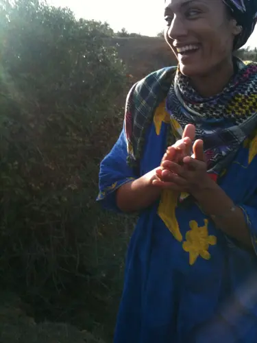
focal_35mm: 35
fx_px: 346
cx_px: 128
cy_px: 172
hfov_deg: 40.7
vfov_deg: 52.6
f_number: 2.8
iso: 64
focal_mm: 3.85
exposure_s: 1/348
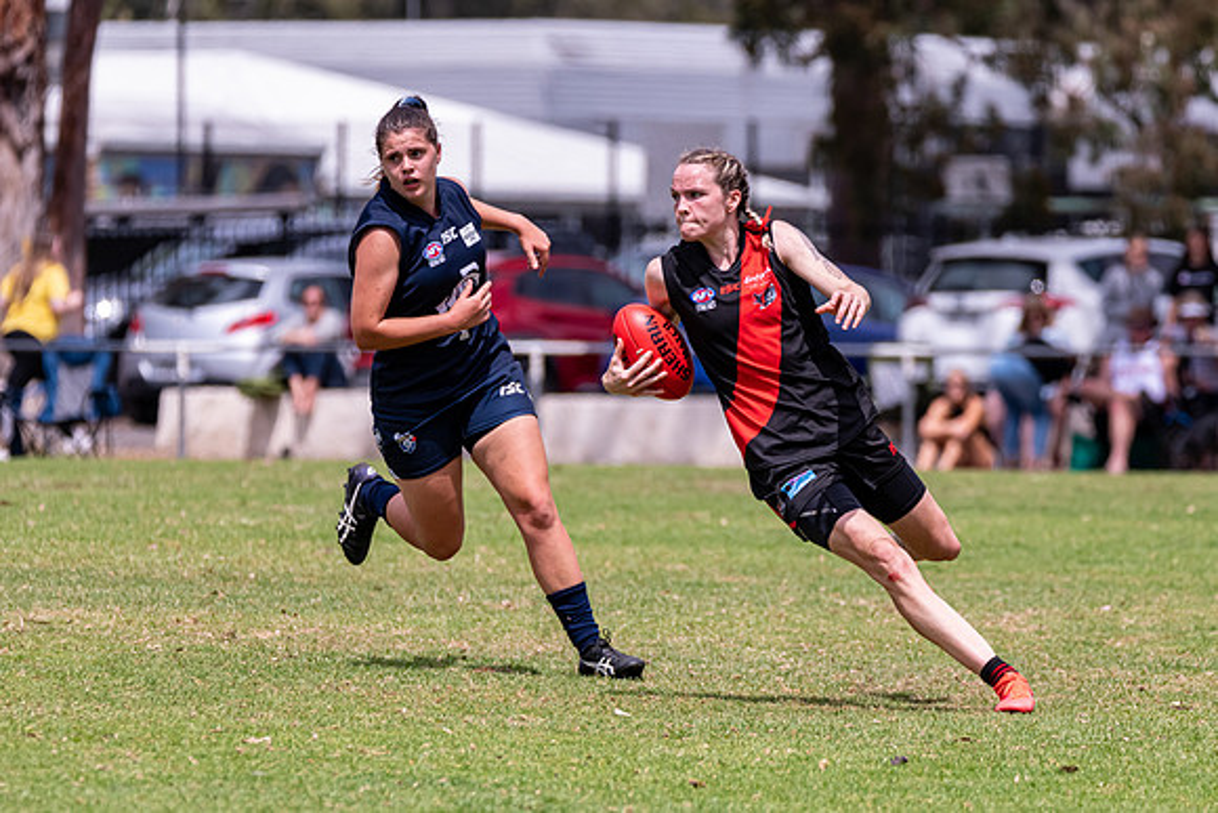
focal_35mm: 385
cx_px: 607
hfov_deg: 5.3
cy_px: 413
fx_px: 13041
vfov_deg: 3.6
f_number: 6.3
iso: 800
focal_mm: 320
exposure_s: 1/4000
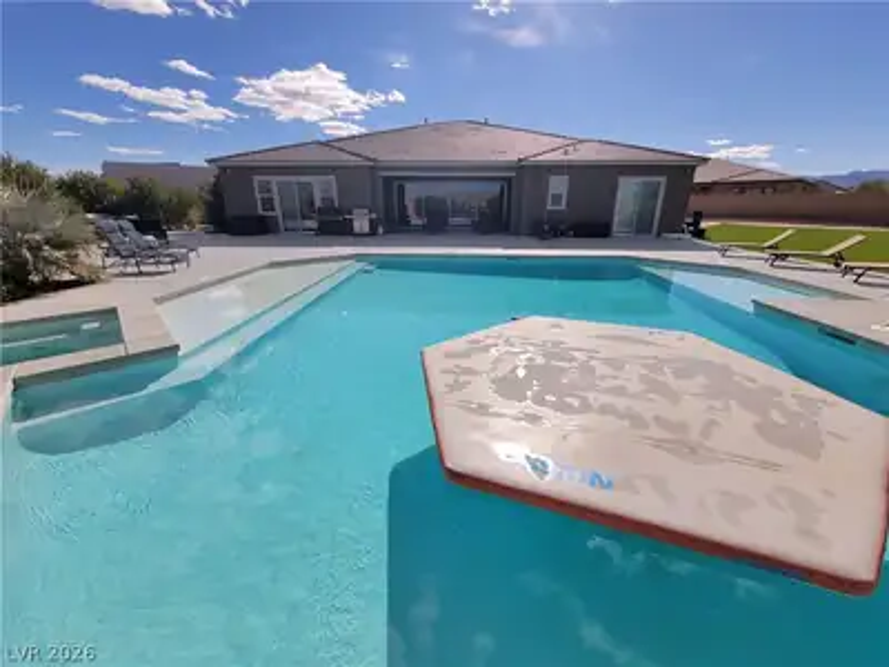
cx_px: 444
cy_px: 334
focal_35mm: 13
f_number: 2.2
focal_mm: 2.2
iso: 50
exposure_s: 1/3354
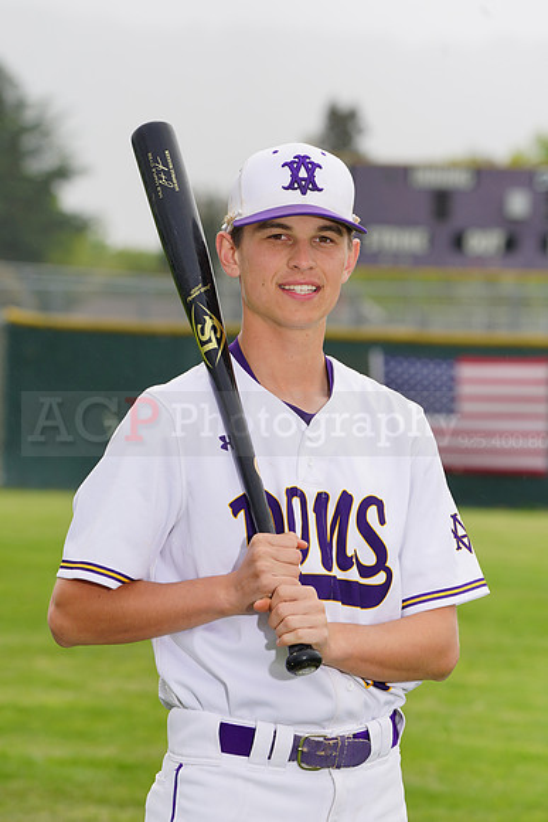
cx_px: 274
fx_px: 4906
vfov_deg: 9.6
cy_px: 411
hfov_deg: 6.4
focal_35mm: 215
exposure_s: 1/250
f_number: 9
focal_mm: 215
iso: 160
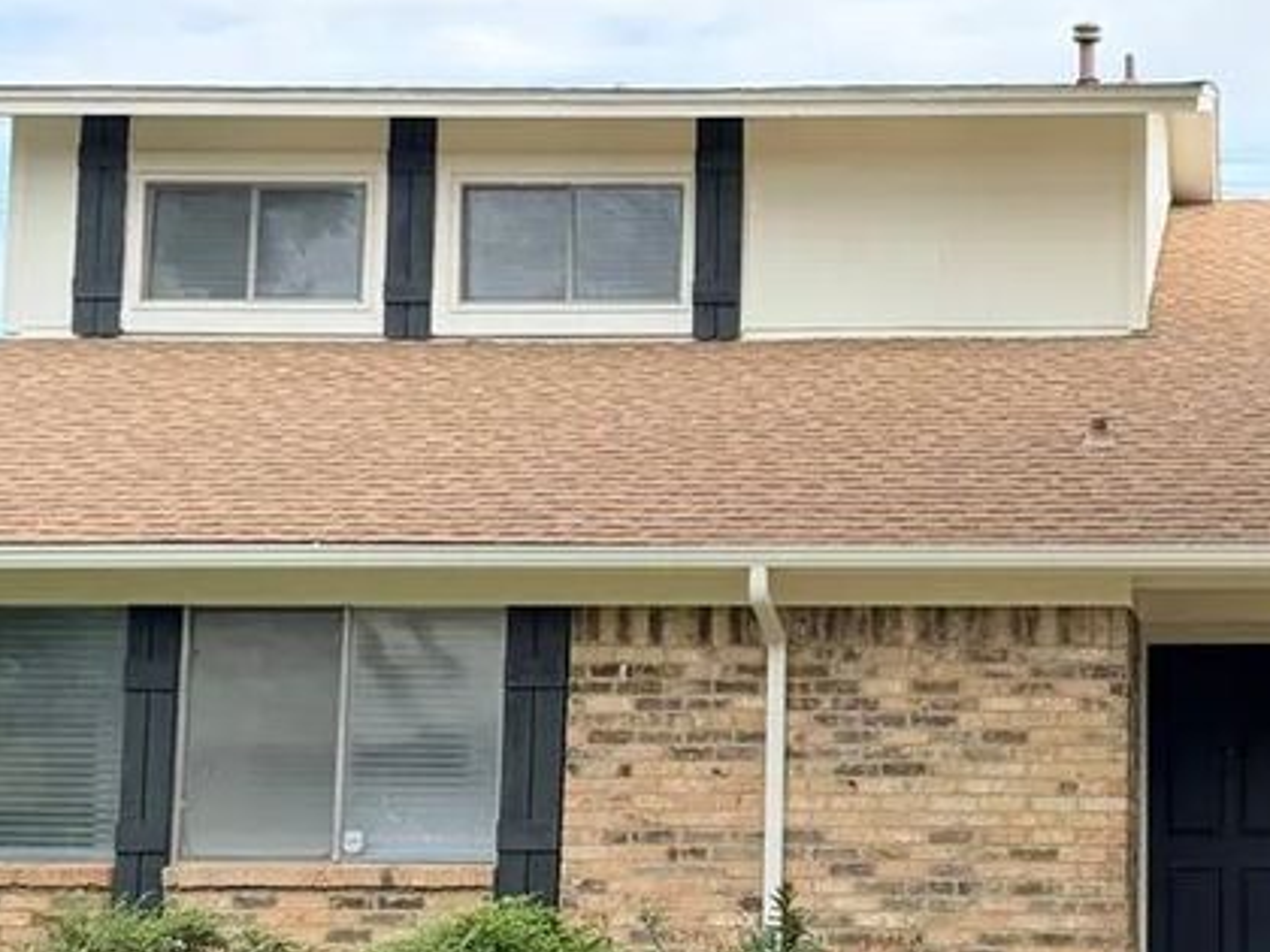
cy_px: 440
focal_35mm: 78
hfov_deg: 24.4
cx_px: 1104
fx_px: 2862
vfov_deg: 18.9
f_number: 1.78
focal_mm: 6.76
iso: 80
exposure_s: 1/2445
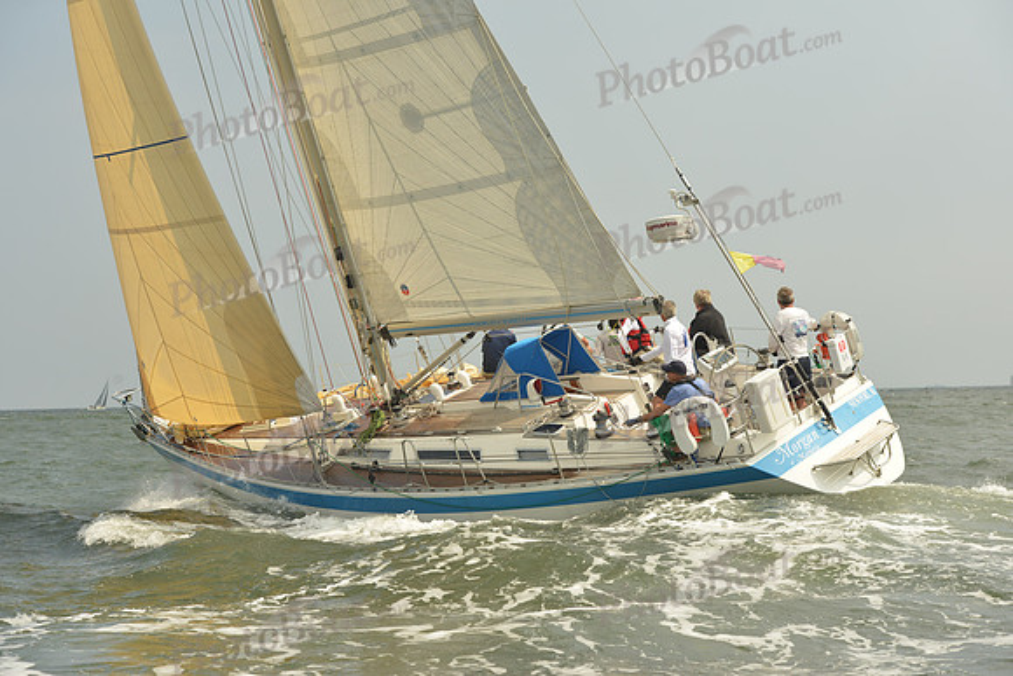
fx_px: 1970
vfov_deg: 19.5
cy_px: 338
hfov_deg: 28.8
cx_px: 506
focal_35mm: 70
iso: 320
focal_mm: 70
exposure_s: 1/1250
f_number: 7.1
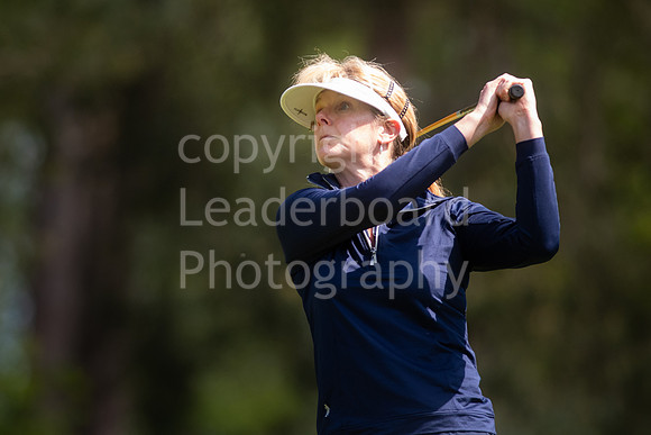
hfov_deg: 3.9
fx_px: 9561
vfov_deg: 2.6
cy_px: 179
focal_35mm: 529
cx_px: 282
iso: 800
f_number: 4
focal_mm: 300
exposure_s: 1/2500
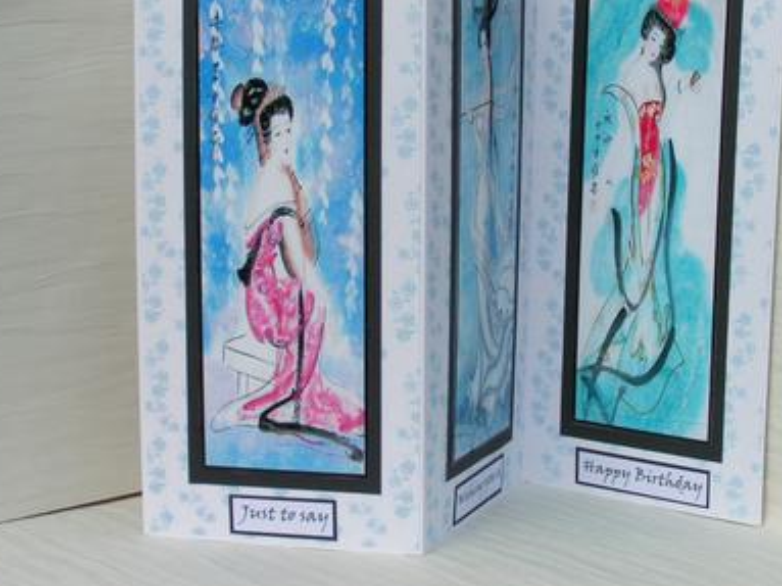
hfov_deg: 26.3
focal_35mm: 74
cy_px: 243
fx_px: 1671
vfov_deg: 19.9
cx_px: 429
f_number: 5
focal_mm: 9.7
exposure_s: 1/400
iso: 50
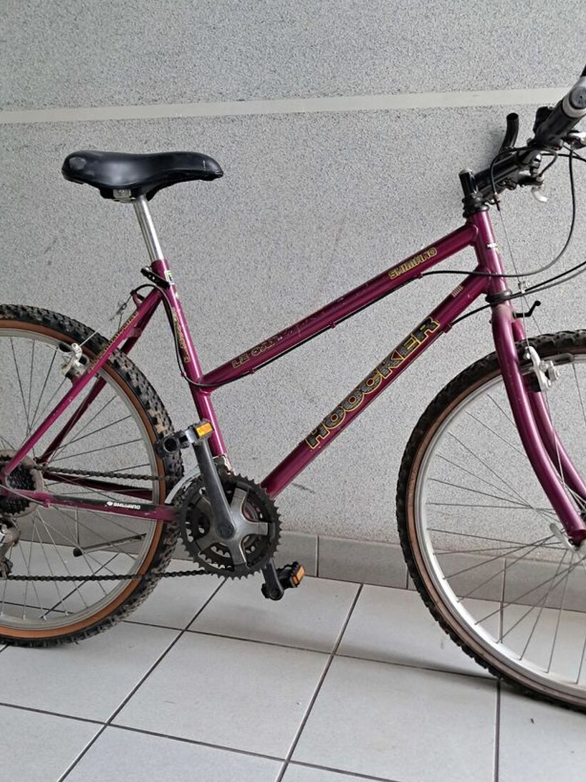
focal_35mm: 33
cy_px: 408
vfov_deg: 55.3
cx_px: 277
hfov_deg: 42.9
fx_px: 745
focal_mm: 4
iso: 200
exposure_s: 1/50
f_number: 1.8
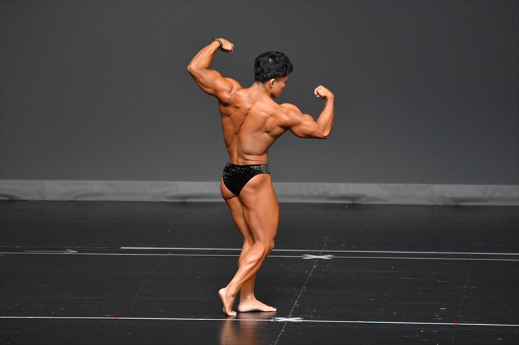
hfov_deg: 6.0
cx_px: 260
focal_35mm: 345
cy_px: 172
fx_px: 4971
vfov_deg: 4.0
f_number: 5.6
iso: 2500
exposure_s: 1/400
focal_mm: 230
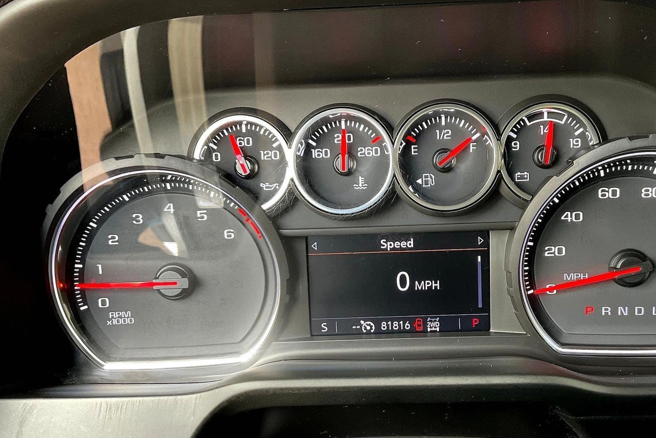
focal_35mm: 37
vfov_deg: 35.9
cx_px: 383
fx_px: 674
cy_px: 256
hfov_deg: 51.6
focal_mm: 3
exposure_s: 1/57
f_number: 1.8
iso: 100
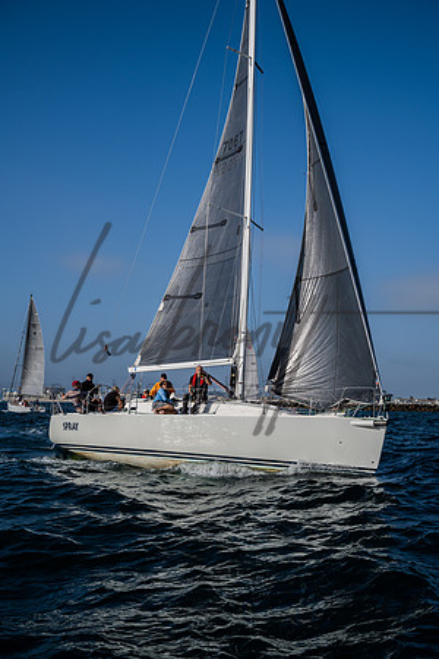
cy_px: 330
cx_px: 220
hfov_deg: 33.4
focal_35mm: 40
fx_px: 732
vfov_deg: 48.5
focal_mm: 40
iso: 250
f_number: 9
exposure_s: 1/1000
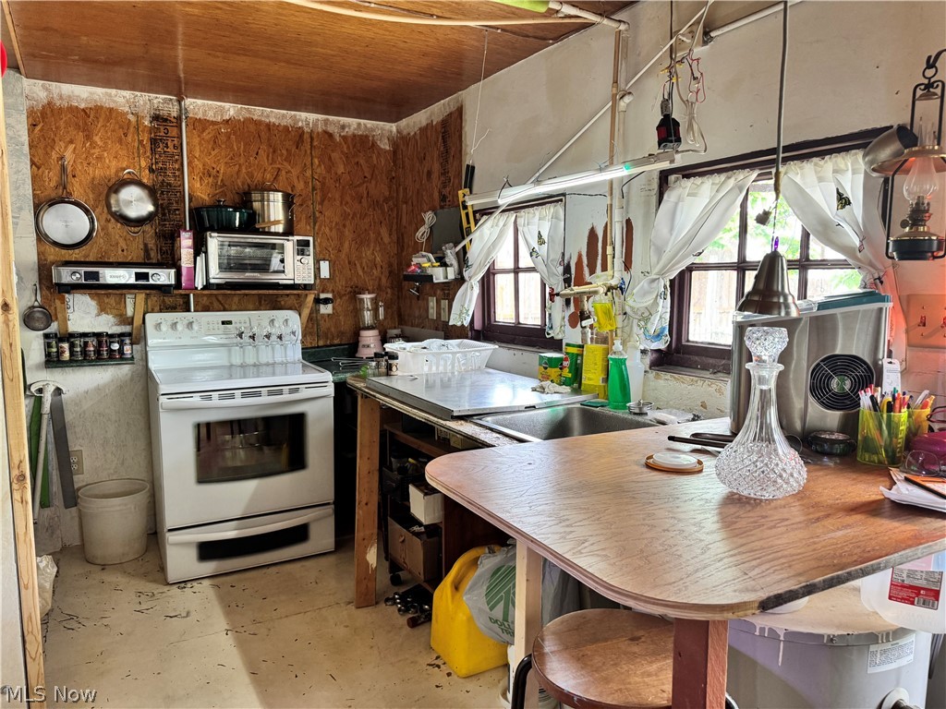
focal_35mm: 24
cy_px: 354
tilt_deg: -7.1
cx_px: 473
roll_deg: -0.7
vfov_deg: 56.8
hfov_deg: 71.6
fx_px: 656
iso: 200
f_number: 1.78
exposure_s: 1/60
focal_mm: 6.76
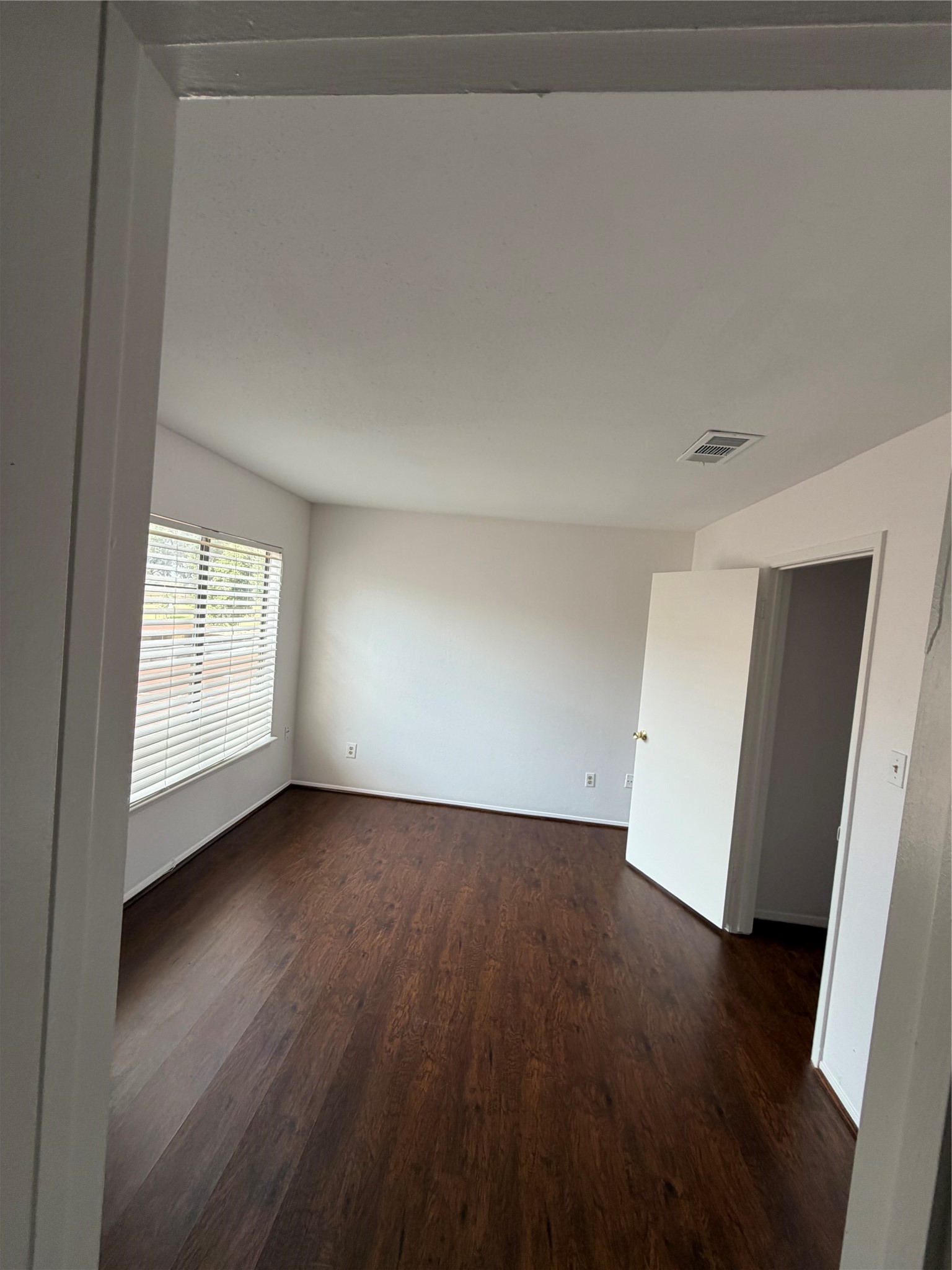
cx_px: 476
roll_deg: -6.7
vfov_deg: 102.1
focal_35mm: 14
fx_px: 513
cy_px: 635
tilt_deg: -1.9
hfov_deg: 85.7
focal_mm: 2.22
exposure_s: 1/121
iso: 100
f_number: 2.2
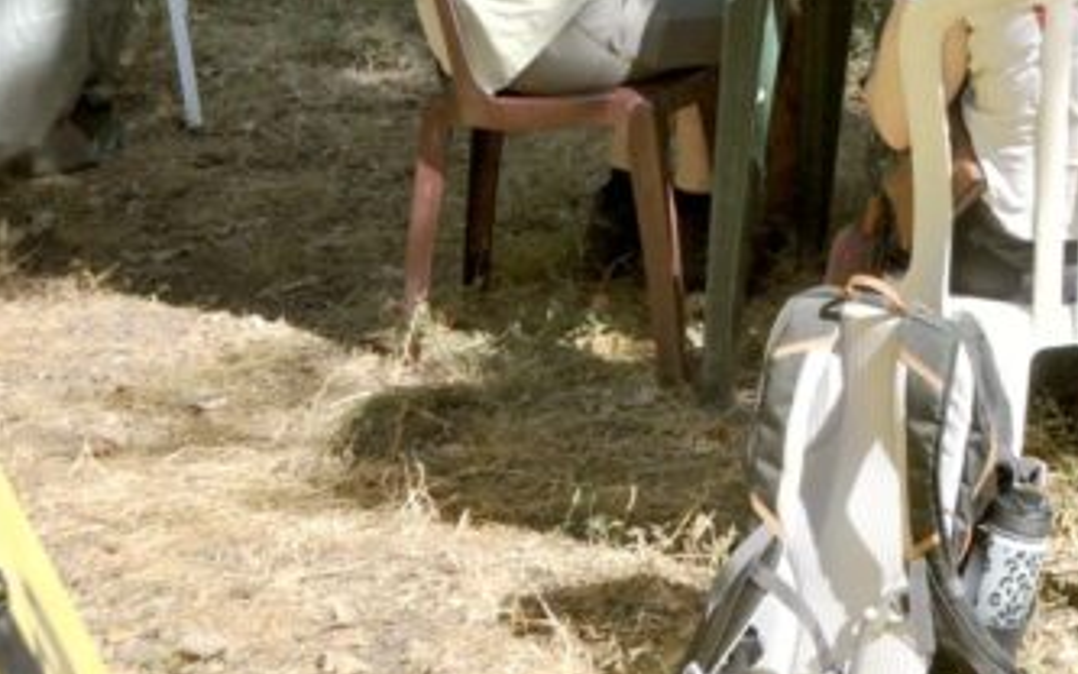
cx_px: 1492
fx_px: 2761
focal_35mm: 94
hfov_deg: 19.9
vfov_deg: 13.2
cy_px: -308
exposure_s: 1/320
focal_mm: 20
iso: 200
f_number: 8
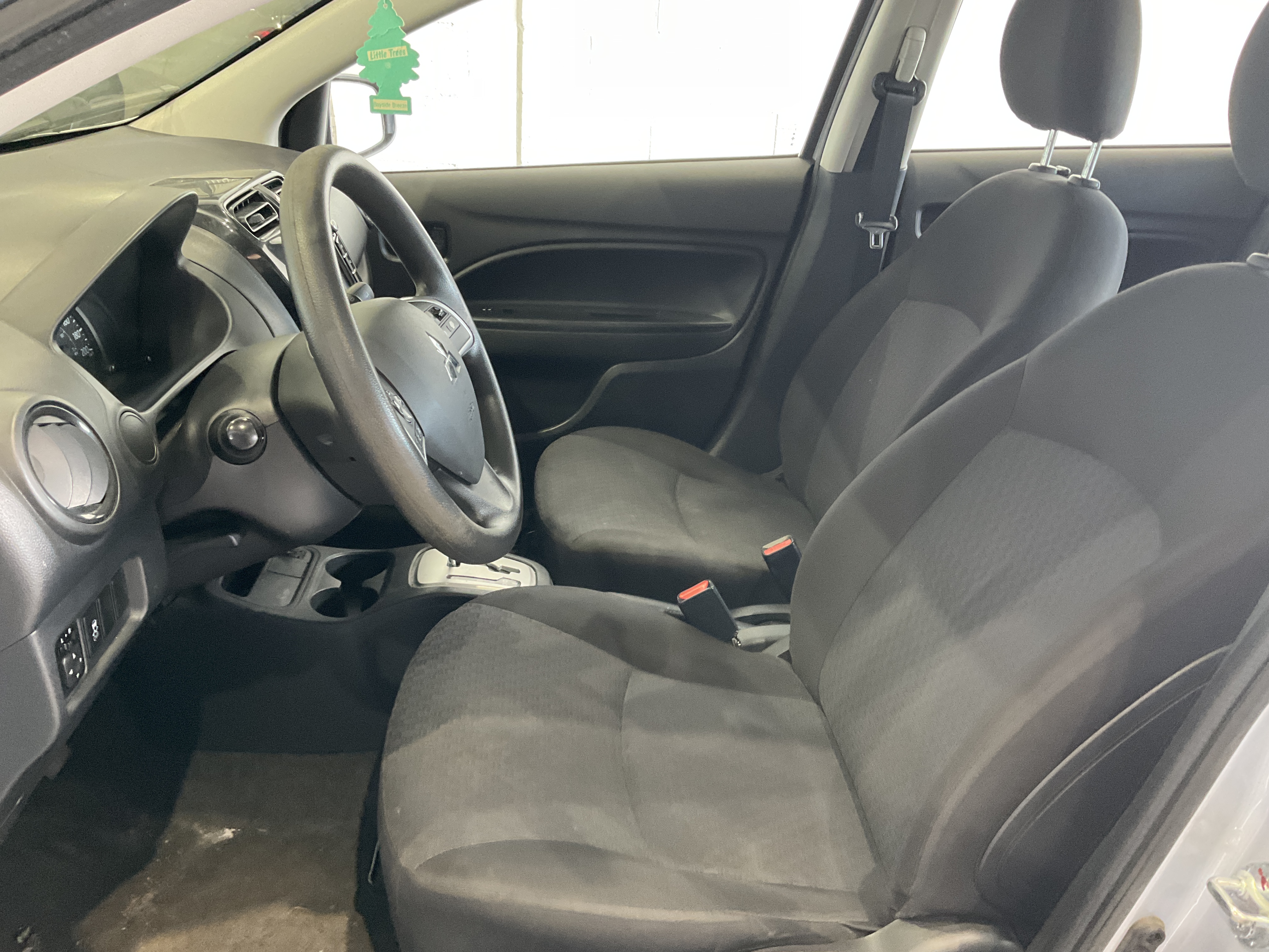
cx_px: 634
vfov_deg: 48.2
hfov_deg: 61.7
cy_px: 476
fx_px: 1063
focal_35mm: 29
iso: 200
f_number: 1.8
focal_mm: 3
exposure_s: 1/60
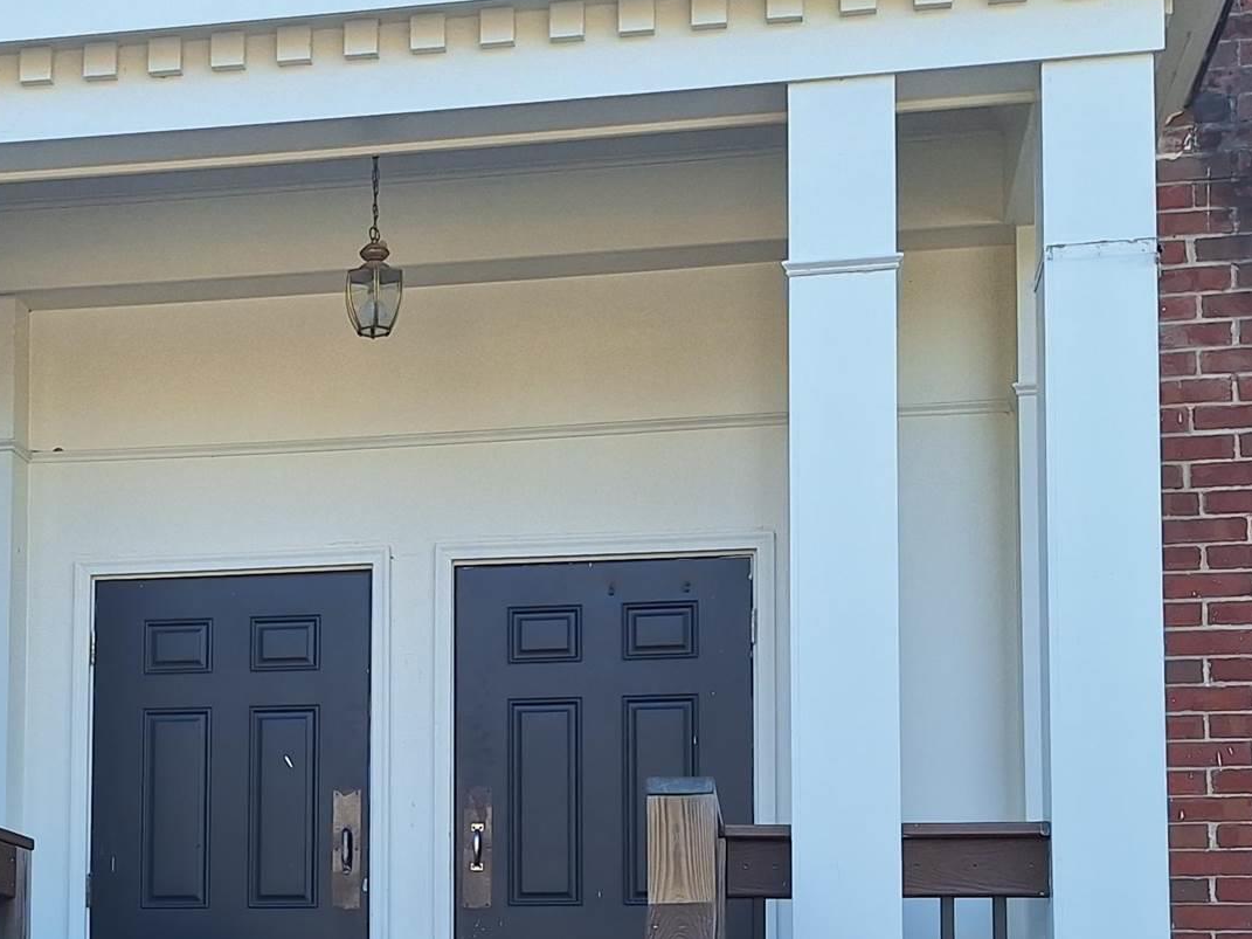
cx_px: 230
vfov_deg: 21.7
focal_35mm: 66
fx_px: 2387
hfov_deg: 28.7
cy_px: 861
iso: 25
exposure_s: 1/419
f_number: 1.8
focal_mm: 5.54
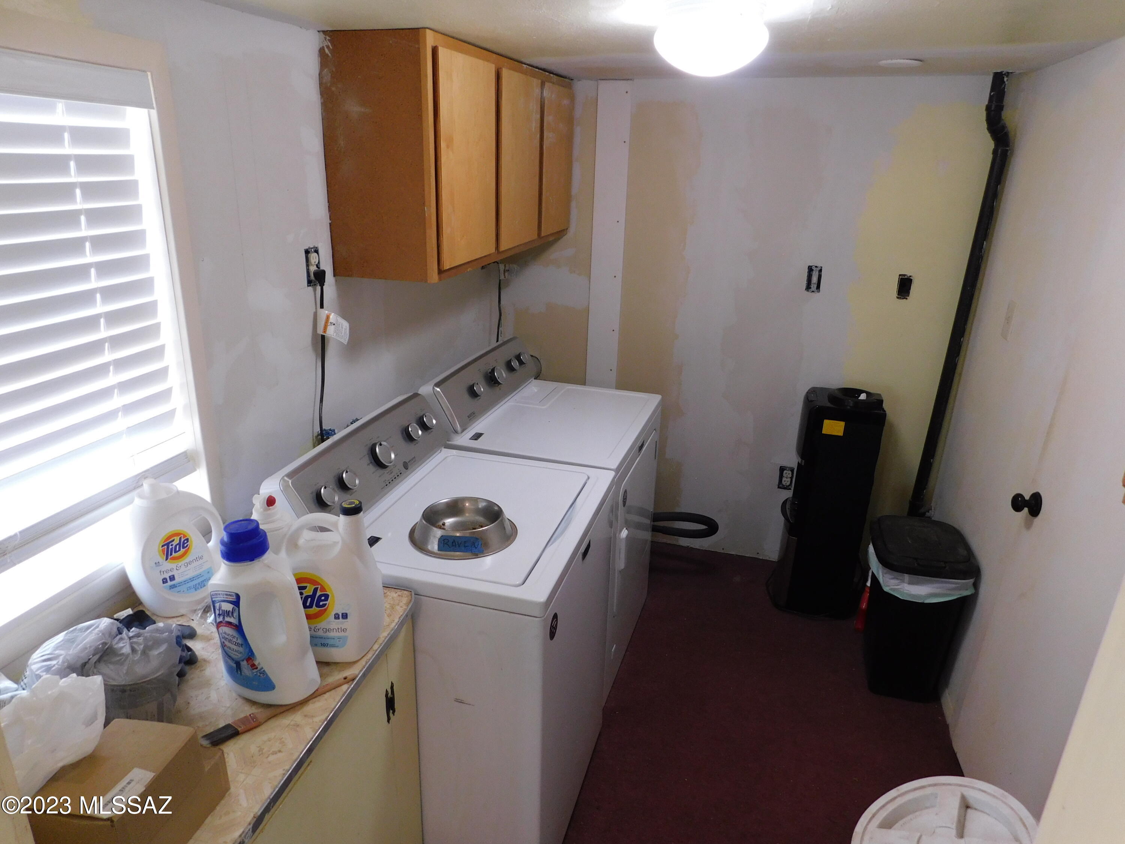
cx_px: 562
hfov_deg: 73.9
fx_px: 747
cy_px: 422
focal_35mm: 23
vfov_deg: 58.9
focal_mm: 4
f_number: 3
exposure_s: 1/30
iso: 200
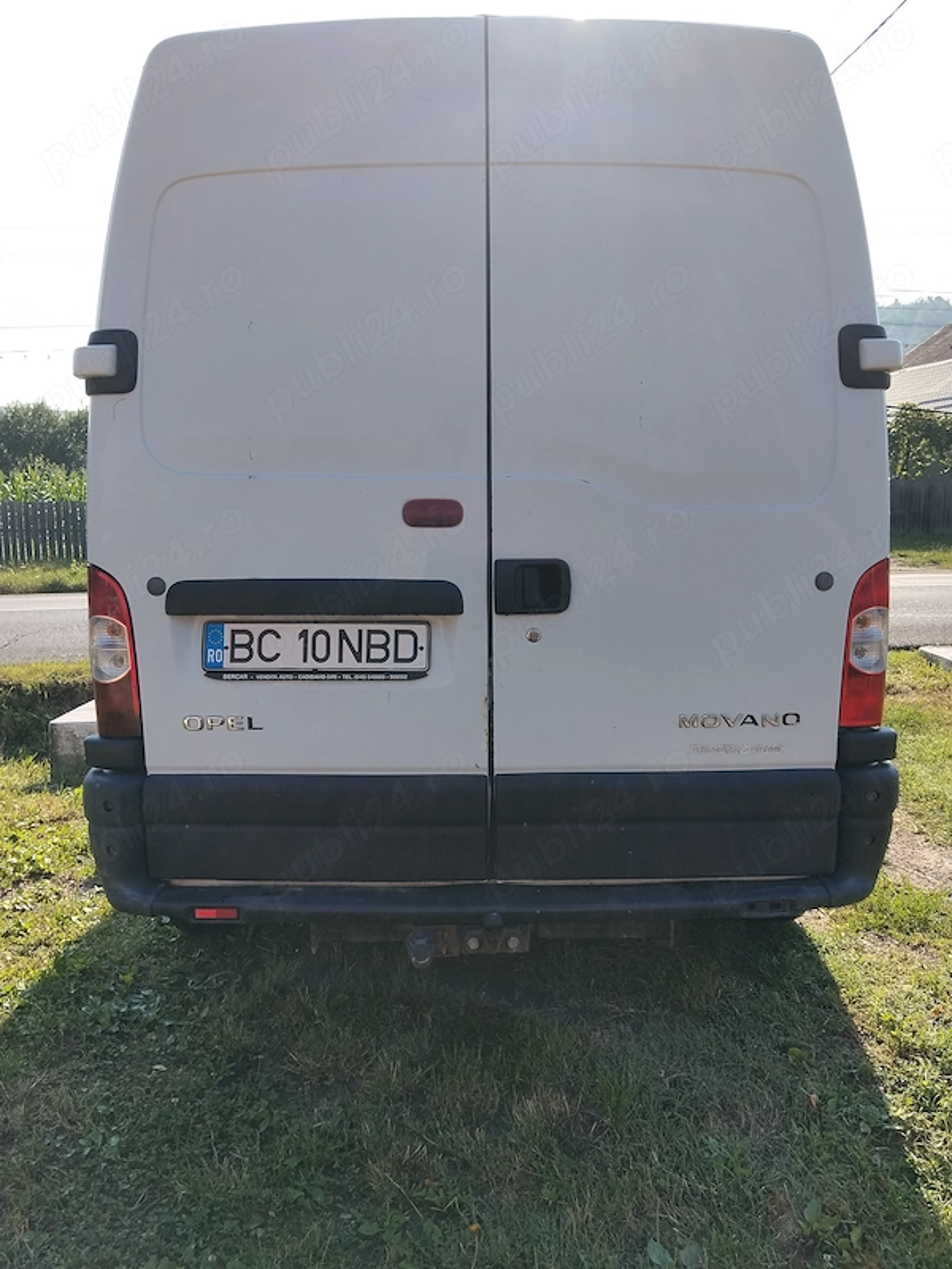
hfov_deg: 48.2
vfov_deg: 61.7
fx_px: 1063
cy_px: 634
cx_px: 476
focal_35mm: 29
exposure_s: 1/1263
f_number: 1.8
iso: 50
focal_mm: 3.96
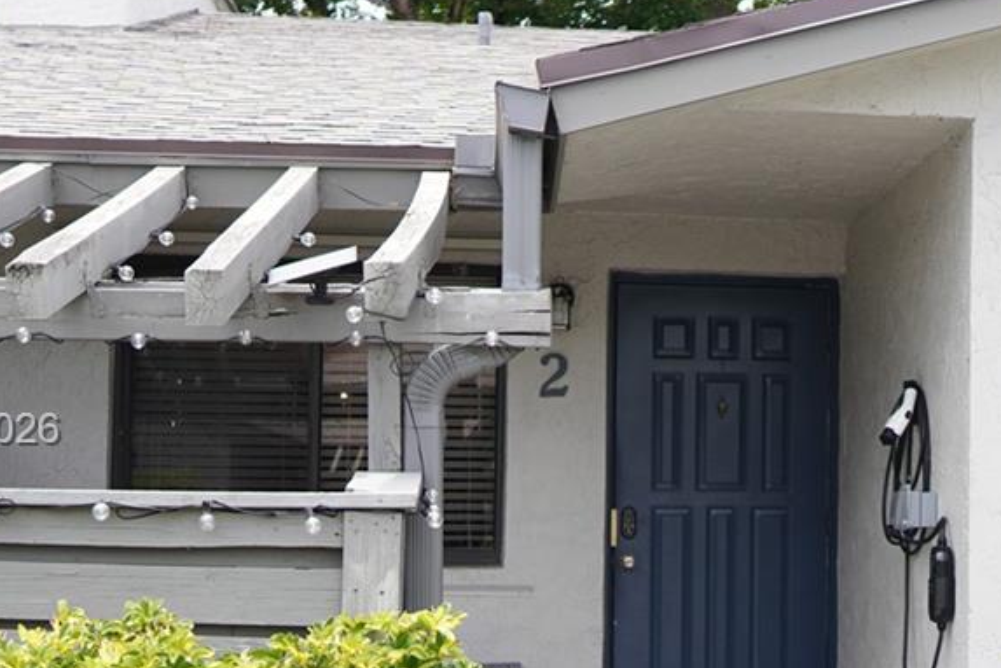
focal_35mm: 67
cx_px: 914
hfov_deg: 28.8
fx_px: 1863
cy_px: 432
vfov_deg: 20.3
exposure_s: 1/4000
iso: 160
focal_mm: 16
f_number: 1.4
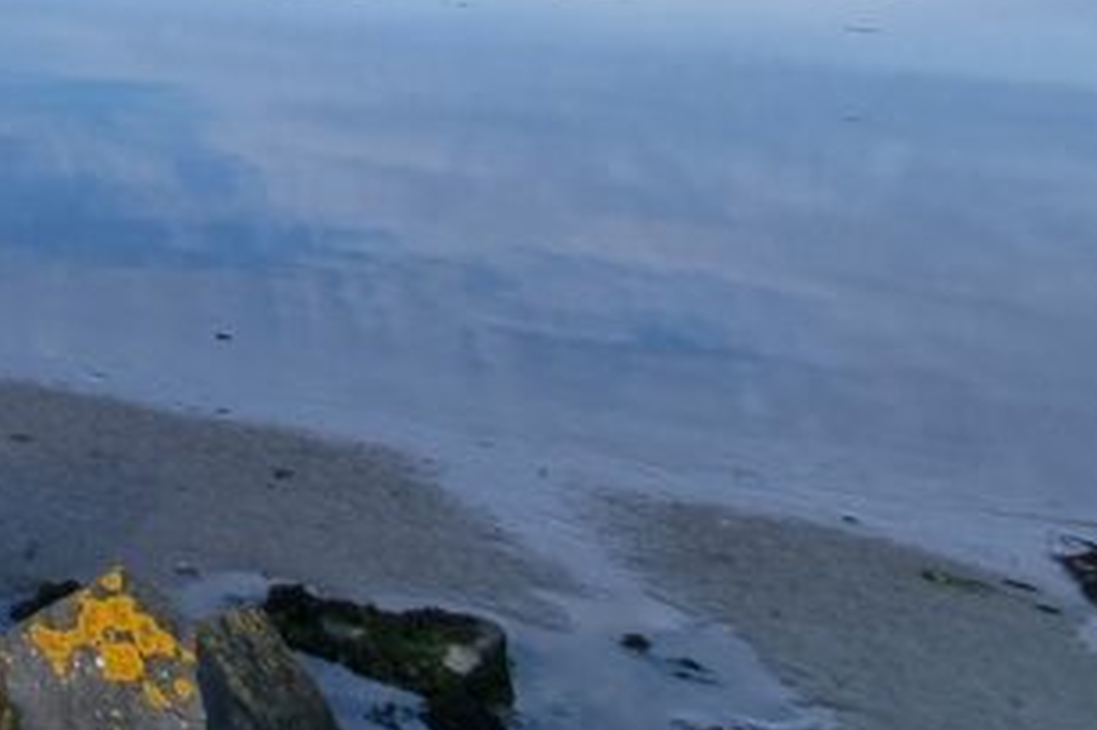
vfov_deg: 21.0
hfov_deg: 26.6
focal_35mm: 45
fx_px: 1370
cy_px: -563
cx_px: -645
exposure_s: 1/1740
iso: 50
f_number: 2.2
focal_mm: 2.2
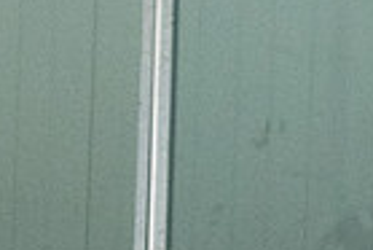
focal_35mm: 1025
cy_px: 393
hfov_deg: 2.0
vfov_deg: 1.3
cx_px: 627
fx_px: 10631
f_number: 2.8
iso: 1800
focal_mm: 100
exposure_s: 1/640
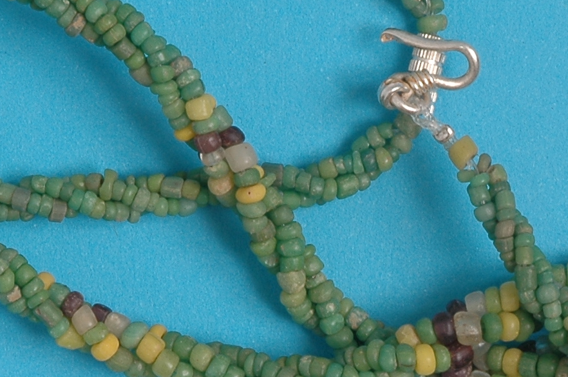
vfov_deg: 5.1
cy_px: 394
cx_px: 426
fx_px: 4192
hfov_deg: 7.7
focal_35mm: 266
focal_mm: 52
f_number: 22
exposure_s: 1/6
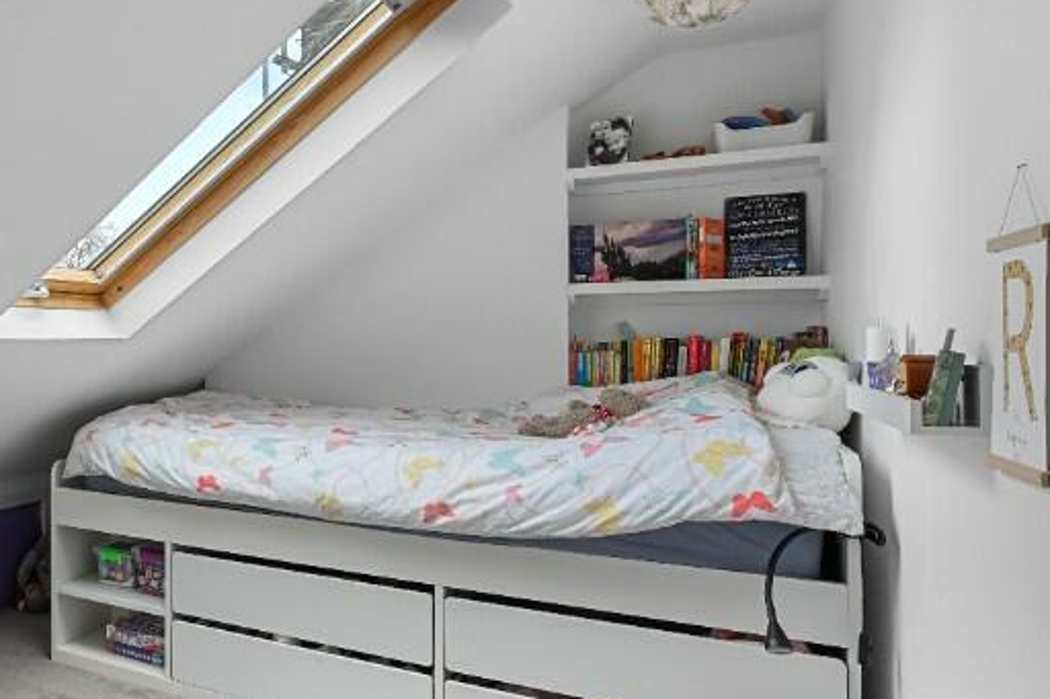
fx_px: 816
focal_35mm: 28
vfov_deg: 46.4
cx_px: 16
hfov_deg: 52.8
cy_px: 358
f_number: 8
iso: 400
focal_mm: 14
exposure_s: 1/50
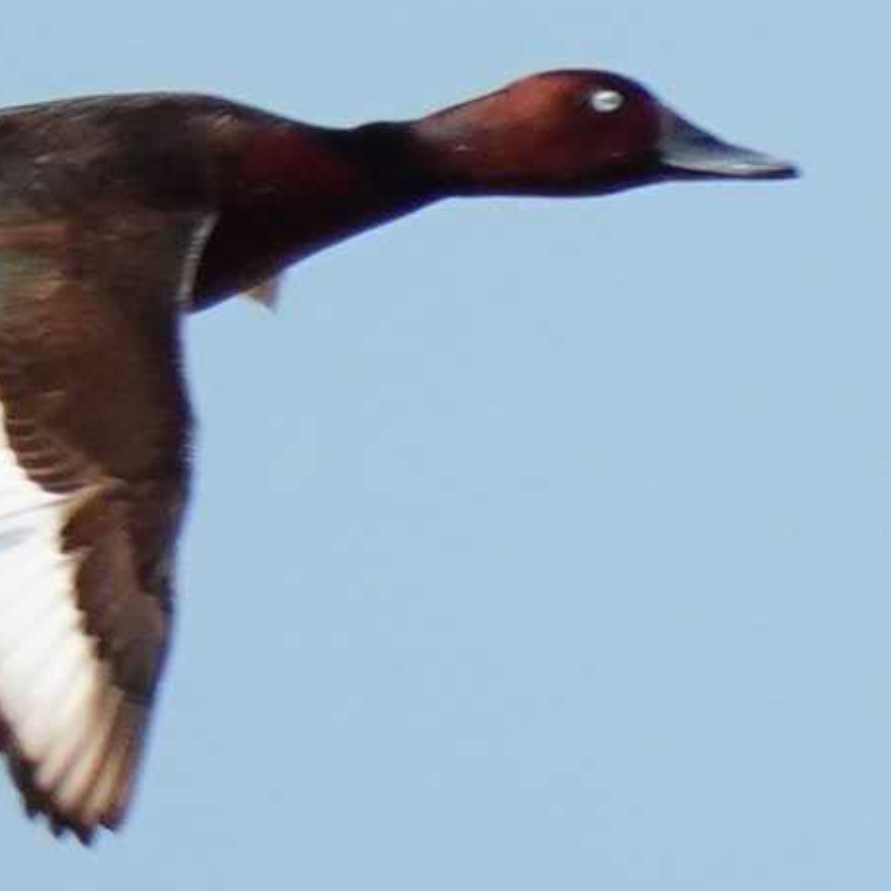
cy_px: 374
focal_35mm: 1005
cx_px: 304
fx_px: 29267
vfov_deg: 1.7
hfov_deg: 1.7
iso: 500
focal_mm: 600
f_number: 6.3
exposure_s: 1/2000
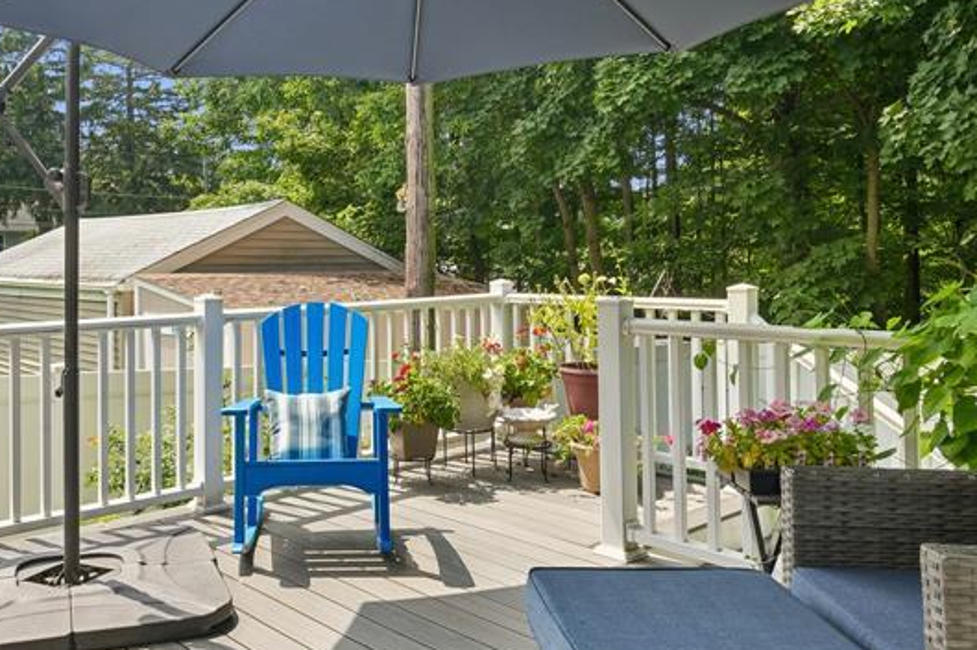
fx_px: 841
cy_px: 327
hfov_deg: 59.0
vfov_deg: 42.3
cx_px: 327
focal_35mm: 31
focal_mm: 16
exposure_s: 1/250
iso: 400
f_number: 8
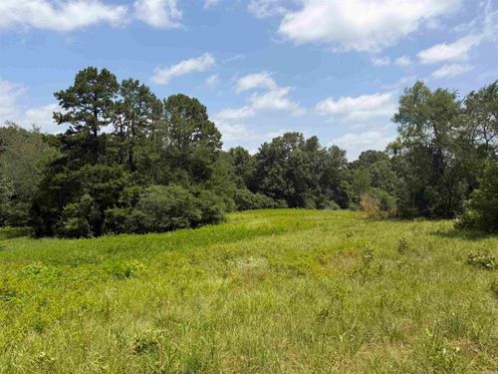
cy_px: 187
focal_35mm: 24
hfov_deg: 71.6
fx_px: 345
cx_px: 249
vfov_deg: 56.8
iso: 80
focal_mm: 6.76
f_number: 1.78
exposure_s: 1/4673
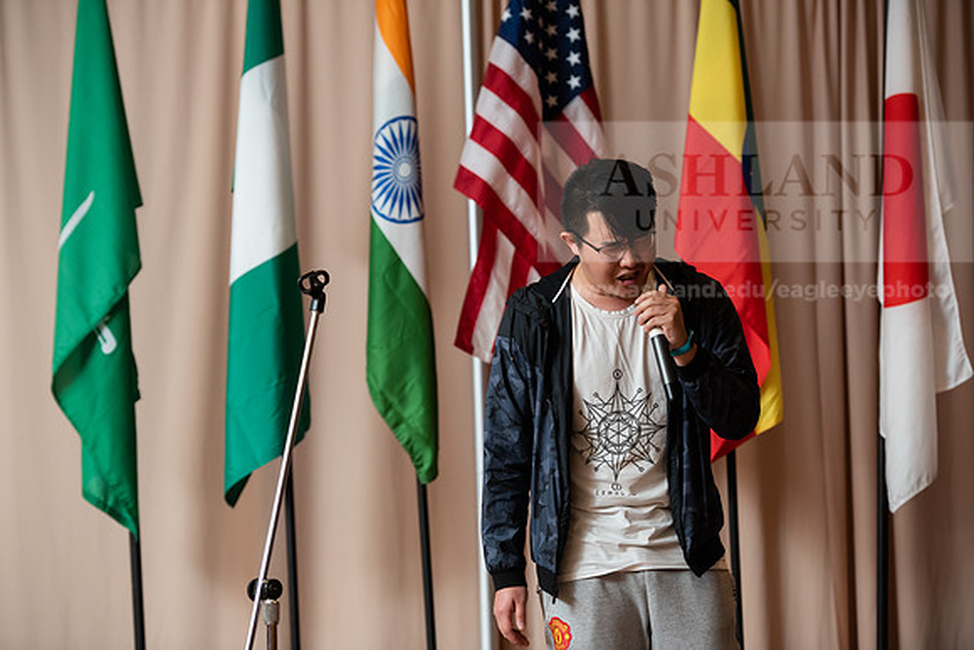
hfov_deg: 18.3
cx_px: 487
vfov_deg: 12.2
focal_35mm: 112
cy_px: 325
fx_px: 3031
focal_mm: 112
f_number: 3.2
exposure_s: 1/200
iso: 1600
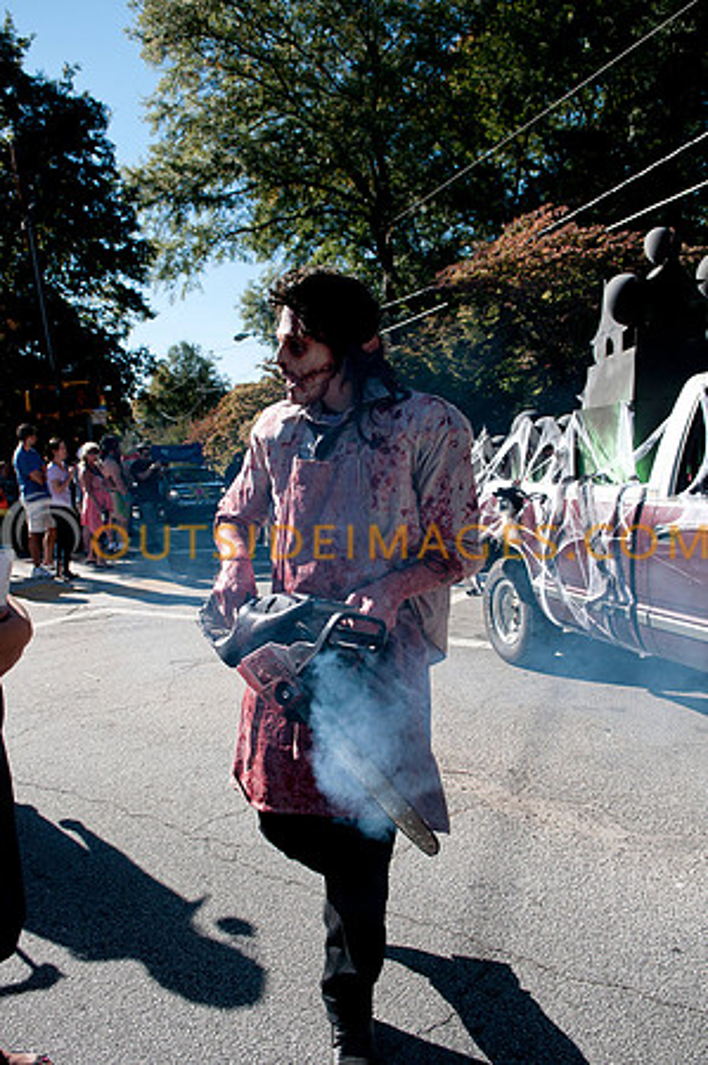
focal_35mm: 26
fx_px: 754
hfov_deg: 50.3
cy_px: 532
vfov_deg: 70.5
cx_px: 354
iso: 250
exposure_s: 1/2000
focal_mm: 17
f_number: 4
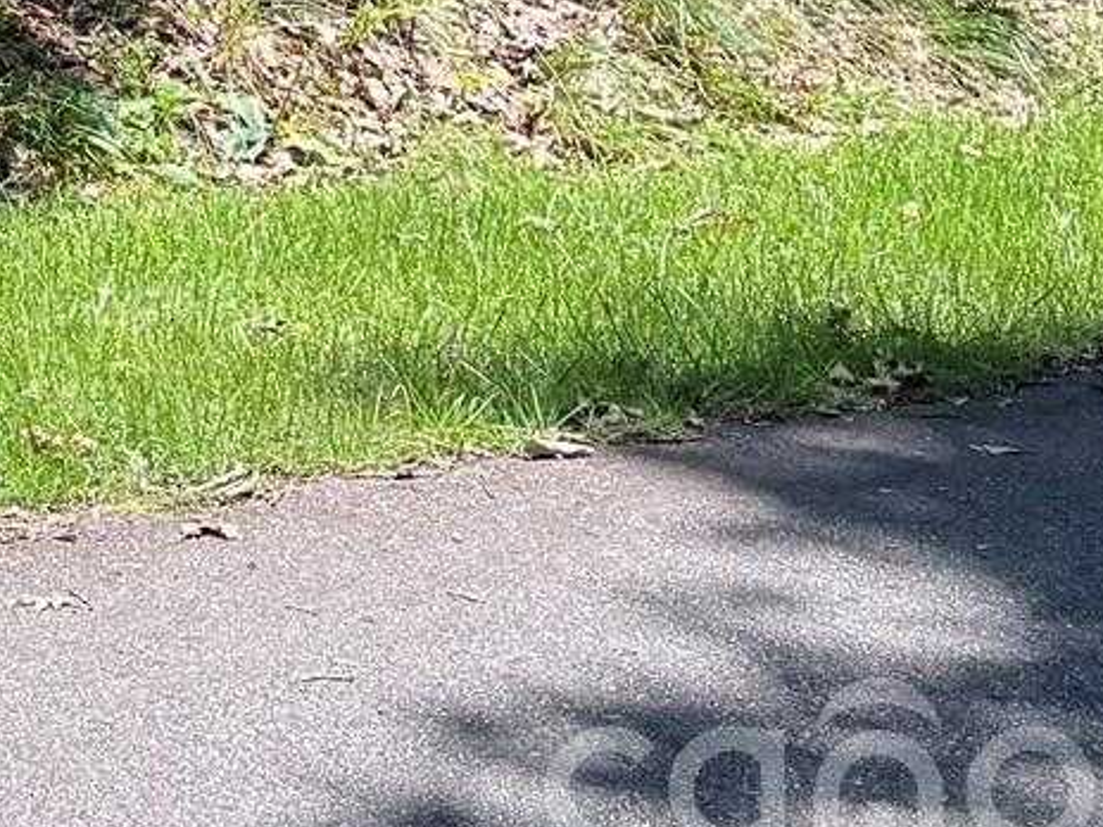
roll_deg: +0.3
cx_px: -459
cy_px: -856
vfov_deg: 12.3
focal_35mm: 106
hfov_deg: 17.1
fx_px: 3378
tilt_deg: +1.3
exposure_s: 1/643
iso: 80
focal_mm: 6.76
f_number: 1.78
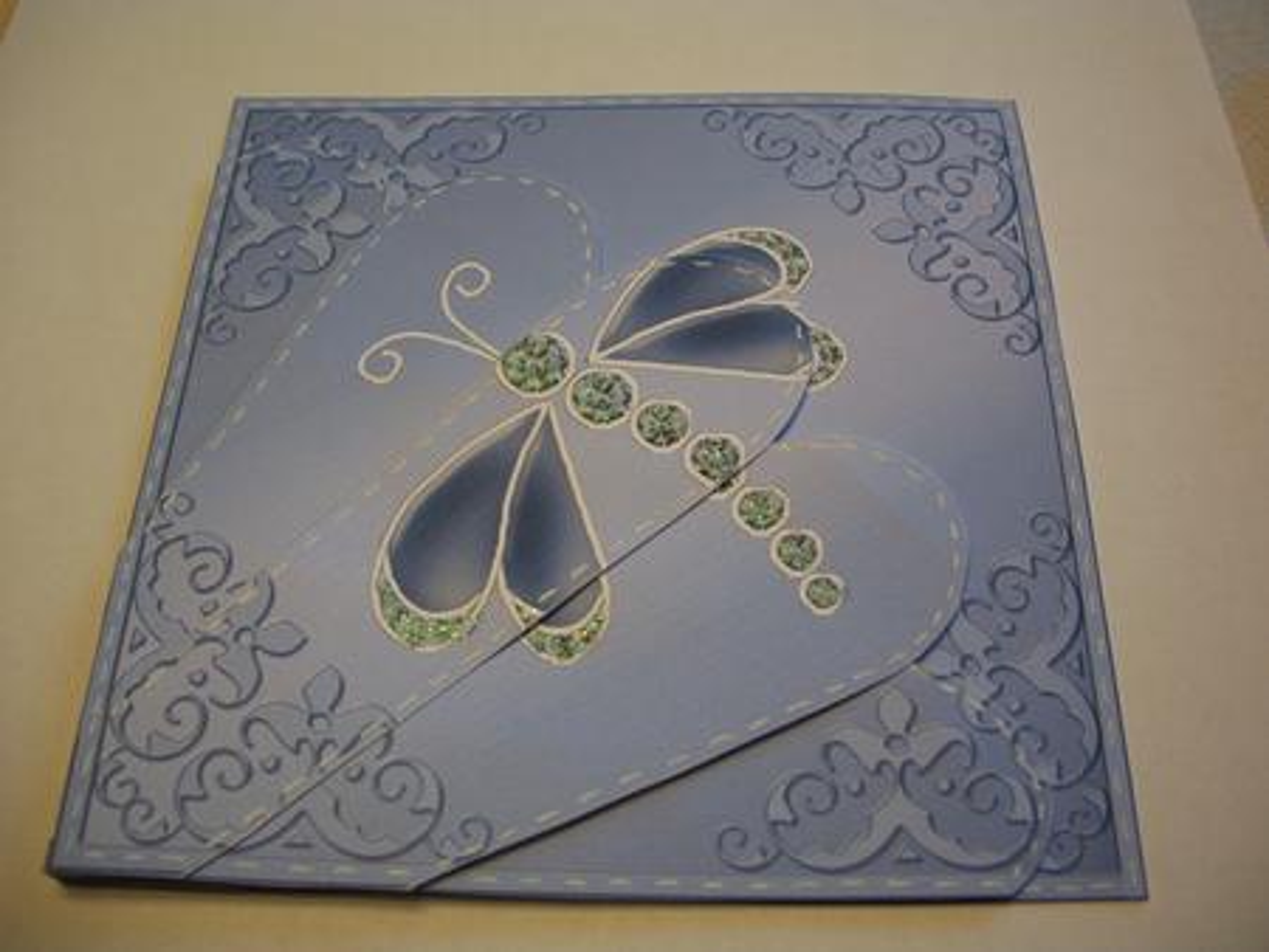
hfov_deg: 52.6
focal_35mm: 35
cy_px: 476
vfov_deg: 40.7
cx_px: 634
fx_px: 1284
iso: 80
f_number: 3.1
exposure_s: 1/80
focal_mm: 6.3
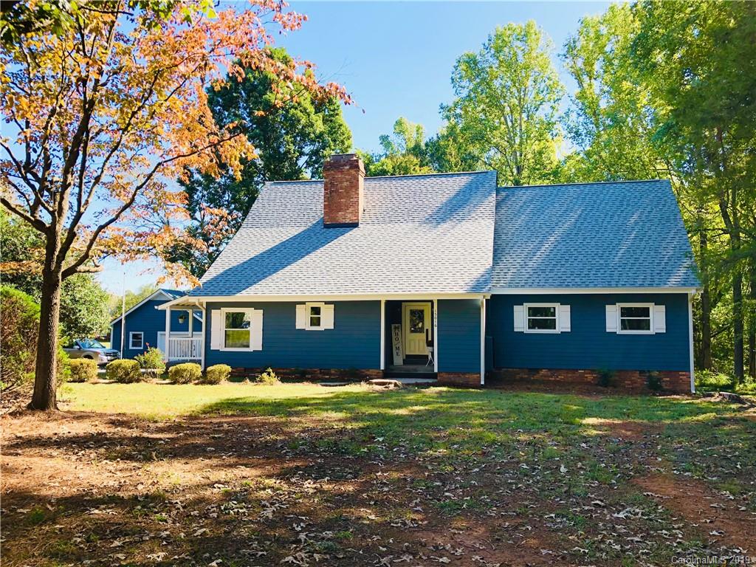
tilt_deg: +3.1
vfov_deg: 49.7
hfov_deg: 63.4
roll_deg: +0.8
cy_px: 284
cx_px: 378
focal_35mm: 28
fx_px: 612
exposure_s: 1/412
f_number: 1.8
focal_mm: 4
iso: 20
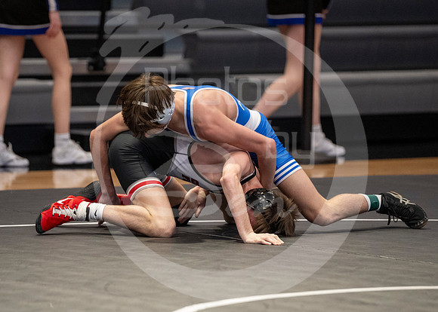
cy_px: 244
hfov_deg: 6.1
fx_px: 4082
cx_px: 173
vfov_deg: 4.4
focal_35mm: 328
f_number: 2.8
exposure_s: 1/1000
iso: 3200
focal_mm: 200
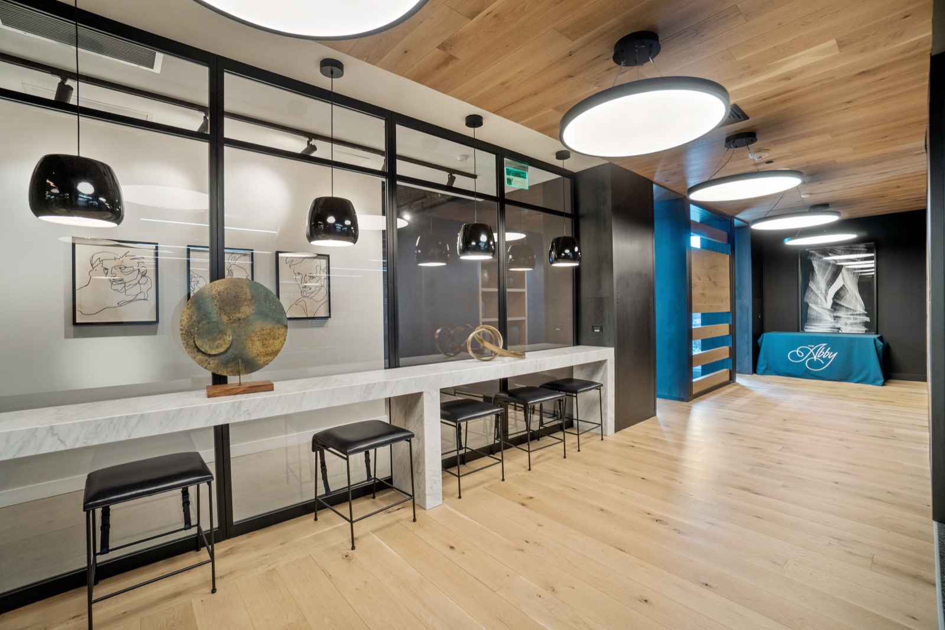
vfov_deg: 77.3
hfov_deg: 100.4
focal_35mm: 15
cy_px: 315
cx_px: 472
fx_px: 394
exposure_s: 1/30
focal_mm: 10
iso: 400
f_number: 5.6
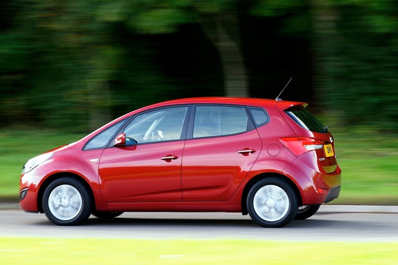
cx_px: 199
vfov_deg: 13.0
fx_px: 1160
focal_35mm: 105
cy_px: 132
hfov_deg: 19.5
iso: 200
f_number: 5.6
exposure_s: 1/40
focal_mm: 70
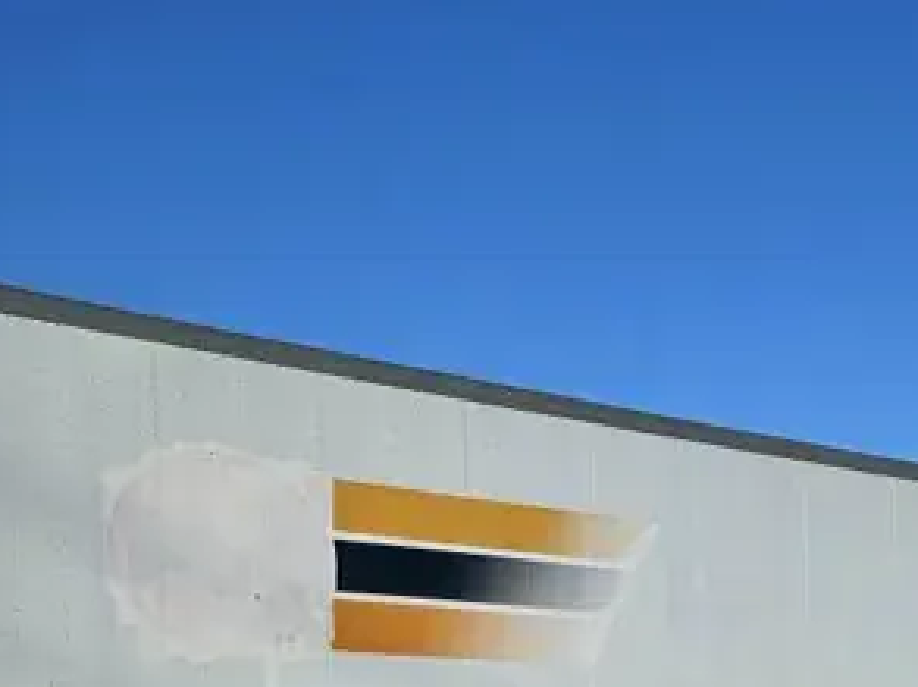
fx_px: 2781
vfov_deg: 13.8
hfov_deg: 18.7
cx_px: 260
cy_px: 715
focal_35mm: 105
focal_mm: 6.86
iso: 64
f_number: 1.78
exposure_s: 1/9804
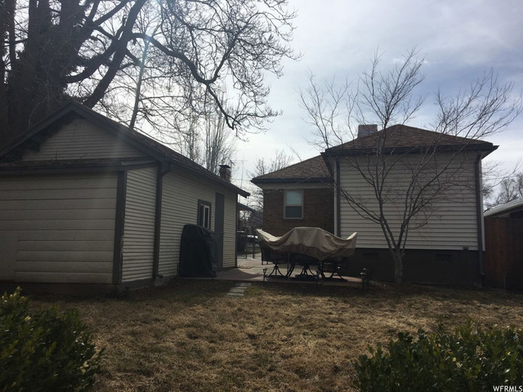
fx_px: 438
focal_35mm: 29
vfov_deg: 48.2
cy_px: 196
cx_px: 262
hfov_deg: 61.7
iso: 25
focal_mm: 4.15
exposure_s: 1/4525
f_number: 2.2
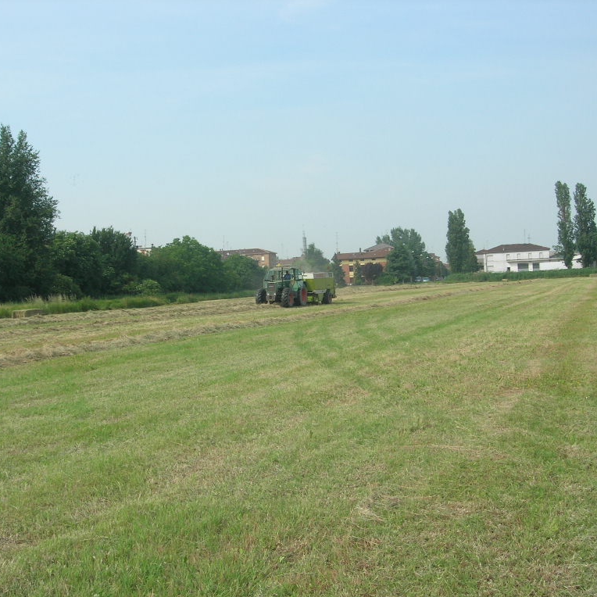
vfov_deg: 37.6
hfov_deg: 37.5
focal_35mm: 45
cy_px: 298
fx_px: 878
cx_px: 277
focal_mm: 7.8
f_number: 4.8
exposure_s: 1/361
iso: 64
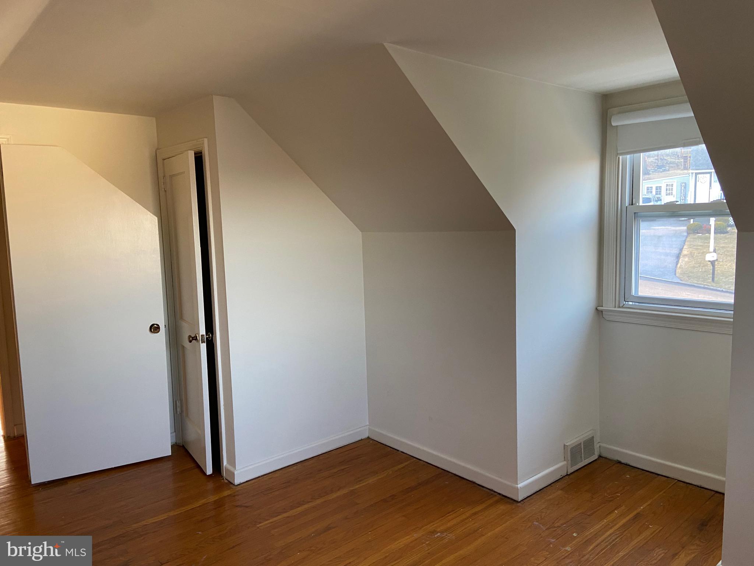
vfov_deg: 53.1
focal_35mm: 26
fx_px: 566
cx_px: 377
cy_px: 283
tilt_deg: -7.9
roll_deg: +0.7
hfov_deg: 67.3
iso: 125
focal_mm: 4.25
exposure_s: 1/60
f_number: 1.8
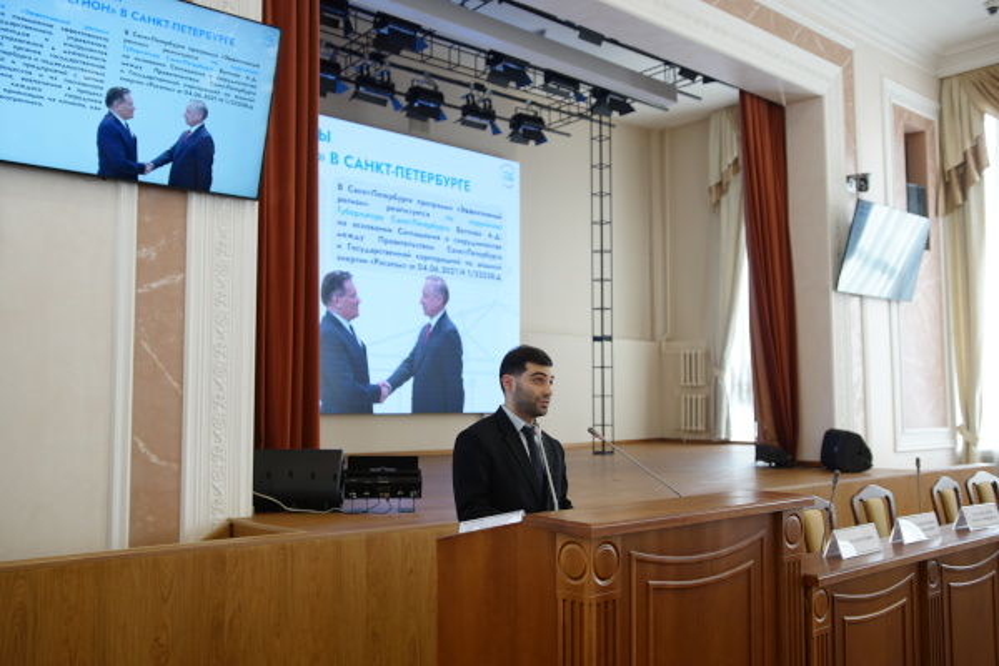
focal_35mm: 30
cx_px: 500
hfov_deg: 61.9
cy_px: 333
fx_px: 832
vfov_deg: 43.6
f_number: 2
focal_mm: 20
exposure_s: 1/125
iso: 125
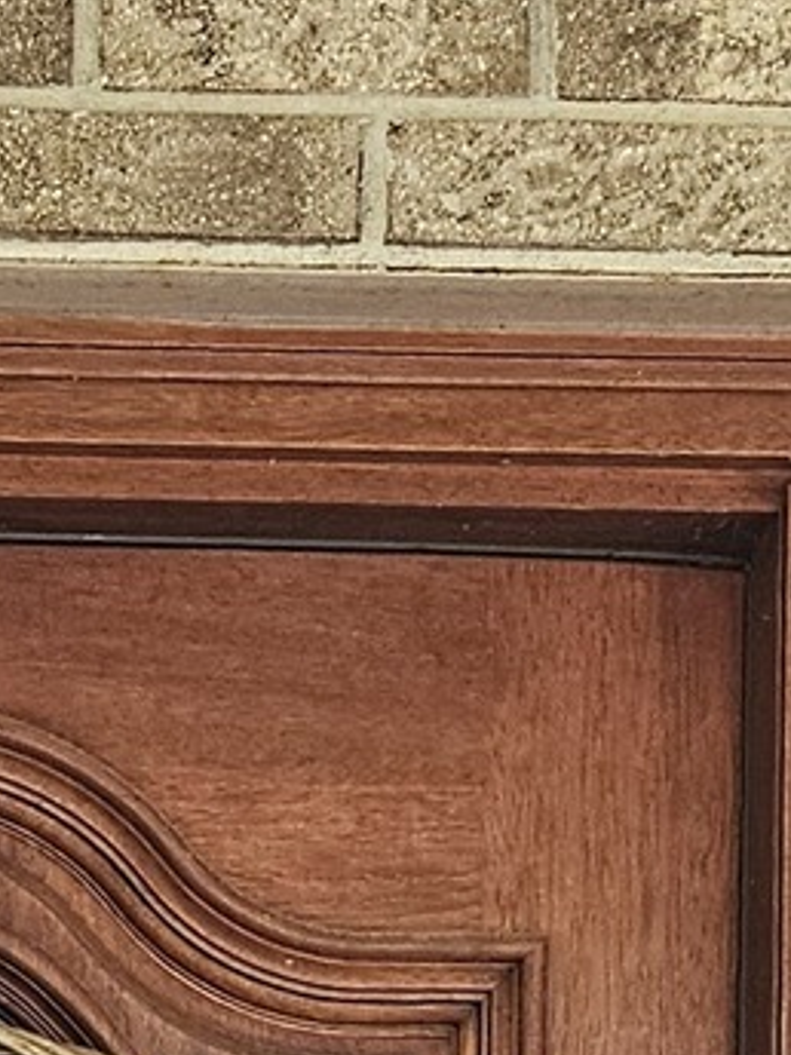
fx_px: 4692
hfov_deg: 9.6
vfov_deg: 11.5
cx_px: -37
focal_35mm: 154
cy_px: 2128
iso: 250
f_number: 1.8
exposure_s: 1/207
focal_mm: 5.4
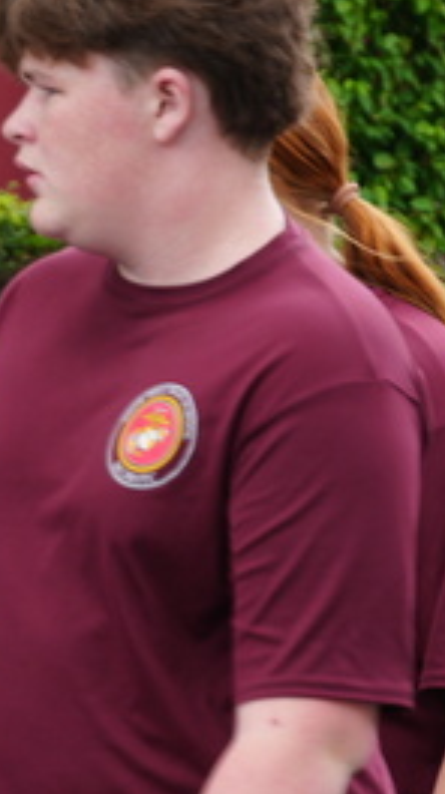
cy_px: 347
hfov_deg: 2.8
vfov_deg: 5.1
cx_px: -39
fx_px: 8980
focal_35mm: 427
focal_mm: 70
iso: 100
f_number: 5.6
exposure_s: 1/125
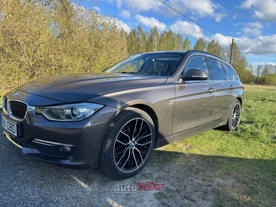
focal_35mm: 24
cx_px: 138
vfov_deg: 56.8
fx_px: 191
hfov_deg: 71.6
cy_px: 104
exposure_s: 1/1425
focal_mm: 6.76
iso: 80
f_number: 1.78
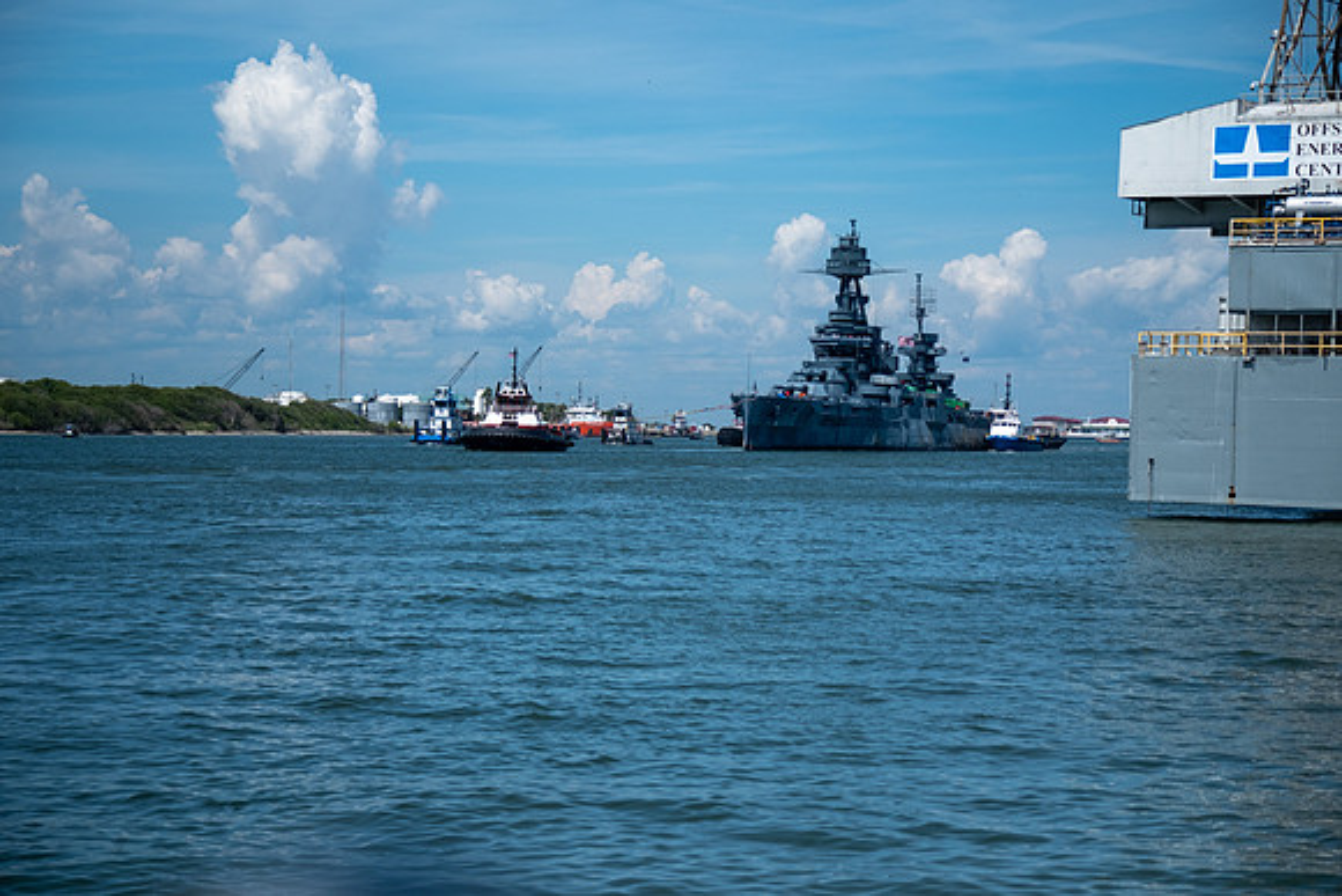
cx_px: 671
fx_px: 3542
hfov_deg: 21.5
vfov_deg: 14.4
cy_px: 448
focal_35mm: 95
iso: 160
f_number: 4
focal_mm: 63
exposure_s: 1/4700
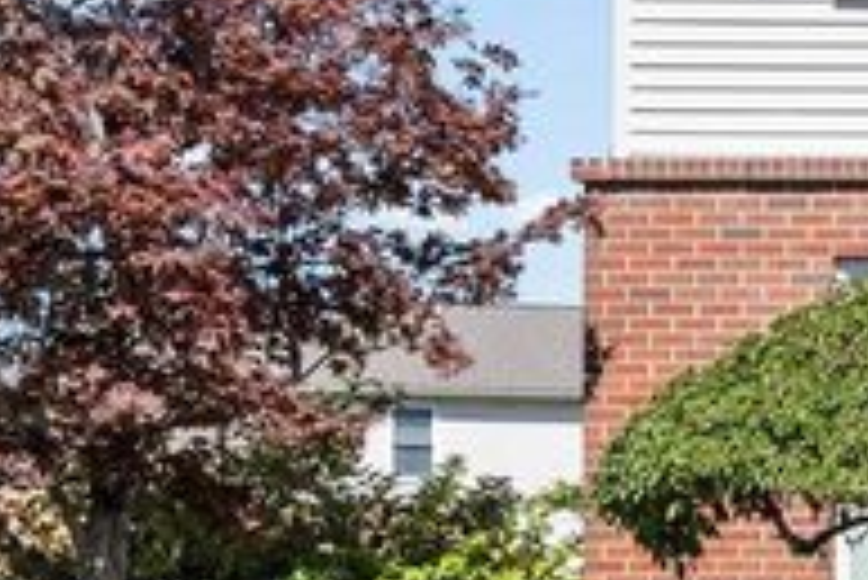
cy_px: 598
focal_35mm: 94
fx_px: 2261
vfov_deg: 14.4
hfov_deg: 16.7
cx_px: 1705
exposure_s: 1/500
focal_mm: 17.7
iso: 500
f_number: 8
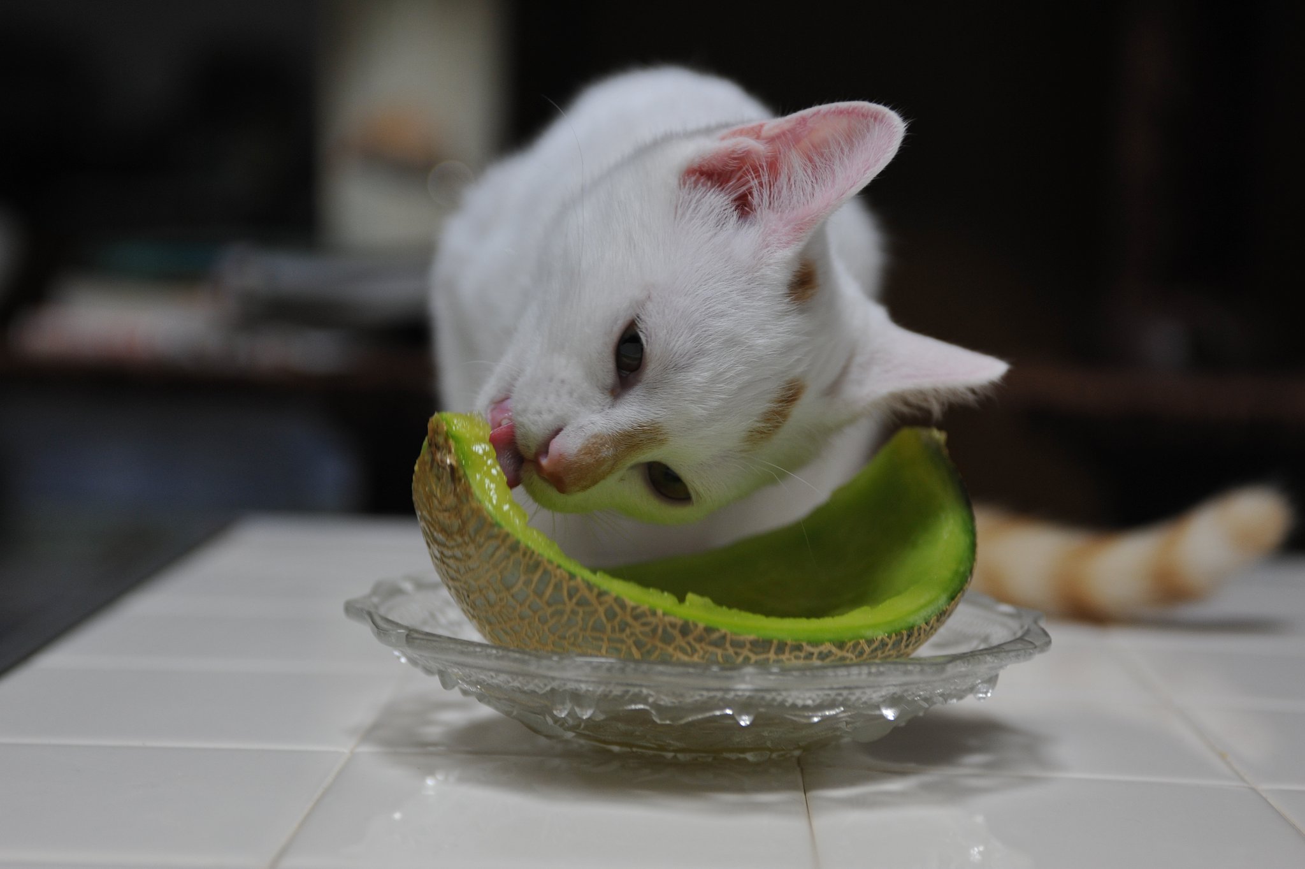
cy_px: 434
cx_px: 652
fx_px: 2536
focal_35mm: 70
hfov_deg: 28.9
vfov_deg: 19.4
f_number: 4.5
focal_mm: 70
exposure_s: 1/80
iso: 800
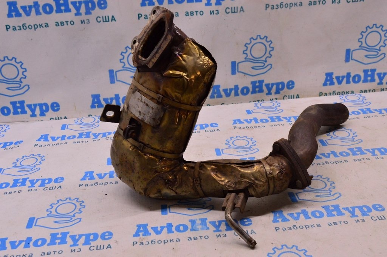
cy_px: 128
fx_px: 467
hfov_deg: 45.0
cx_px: 194
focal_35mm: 44
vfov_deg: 30.8
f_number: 8
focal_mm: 29
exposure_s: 1/125
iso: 1600
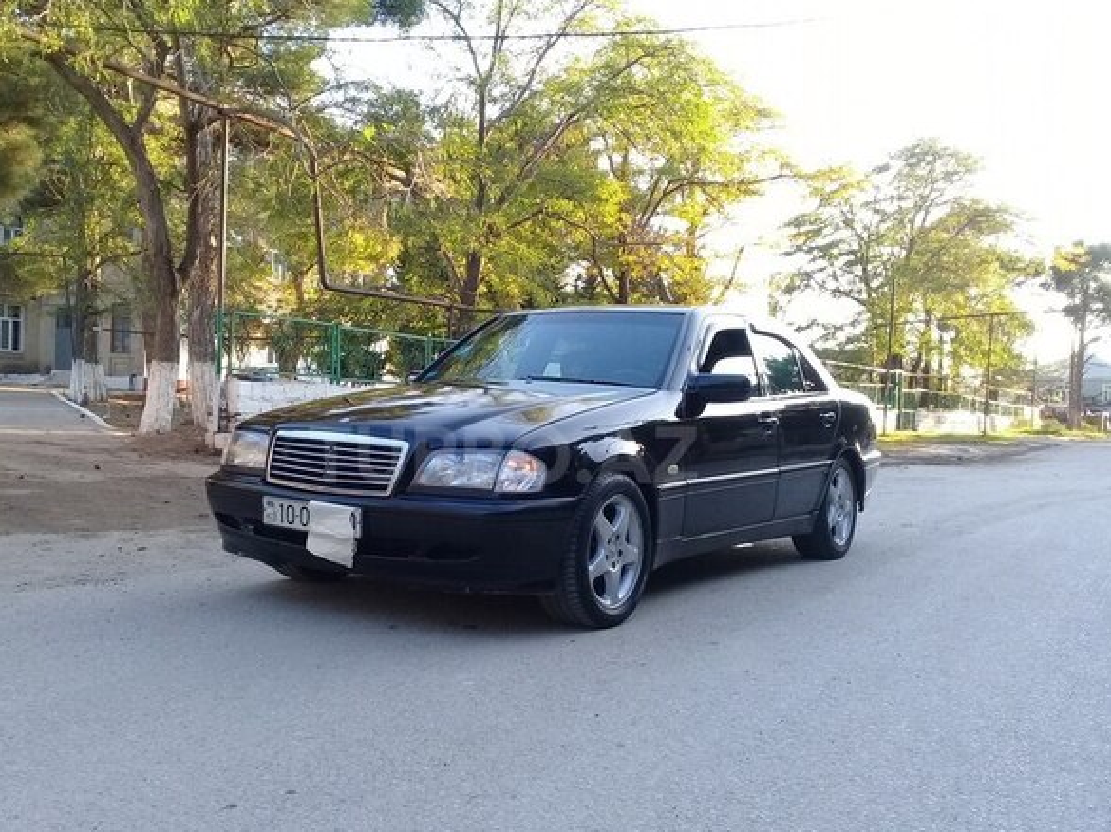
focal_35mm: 35
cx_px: 503
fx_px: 1123
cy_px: 455
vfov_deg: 40.6
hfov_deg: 52.6
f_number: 2.2
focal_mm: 3.3
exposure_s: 1/114
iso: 50
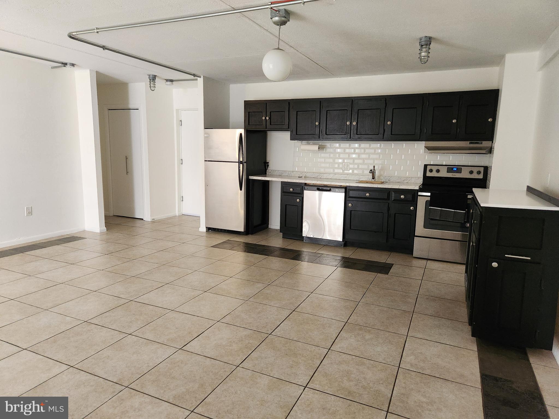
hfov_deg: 73.9
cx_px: 280
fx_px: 371
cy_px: 210
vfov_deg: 58.9
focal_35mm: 23
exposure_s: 1/120
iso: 640
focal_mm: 5.4
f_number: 1.8
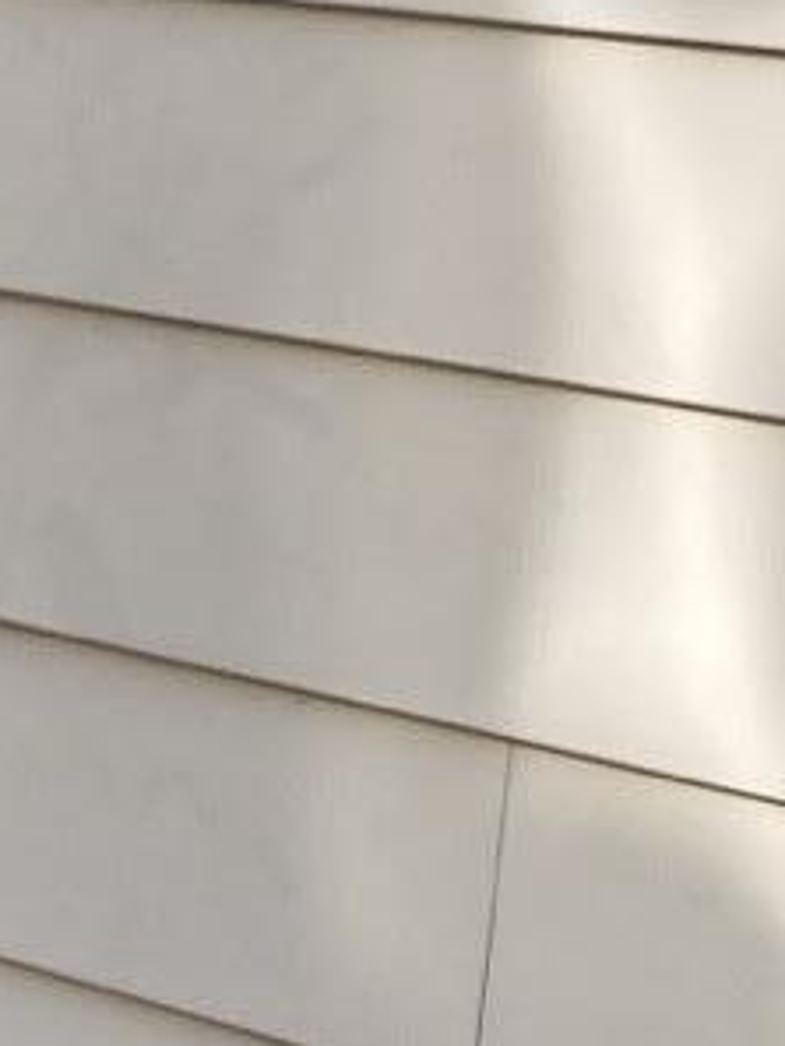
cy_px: -1370
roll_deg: -4.6
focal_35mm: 181
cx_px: 532
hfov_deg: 8.2
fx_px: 5469
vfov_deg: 9.8
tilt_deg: +14.4
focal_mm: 3.99
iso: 20
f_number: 1.8
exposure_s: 1/714
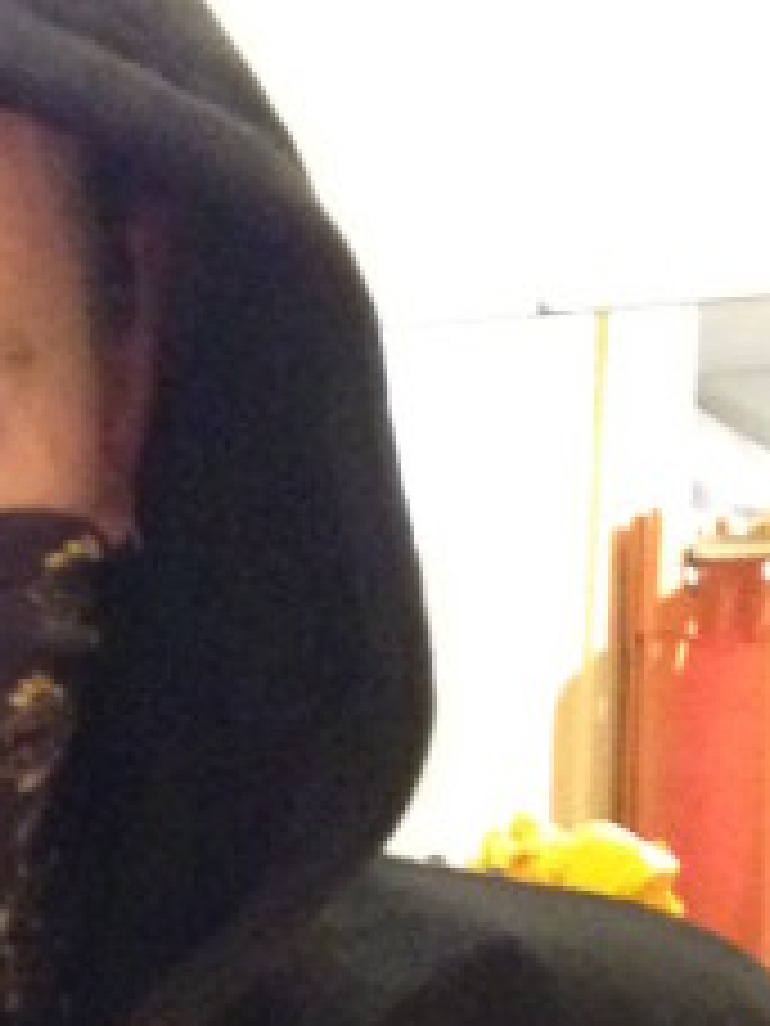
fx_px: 4389
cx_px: -234
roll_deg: -0.1
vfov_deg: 12.7
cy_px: 1544
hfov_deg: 9.8
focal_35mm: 148
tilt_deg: -6.2
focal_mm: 4.12
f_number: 2.4
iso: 800
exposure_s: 1/15
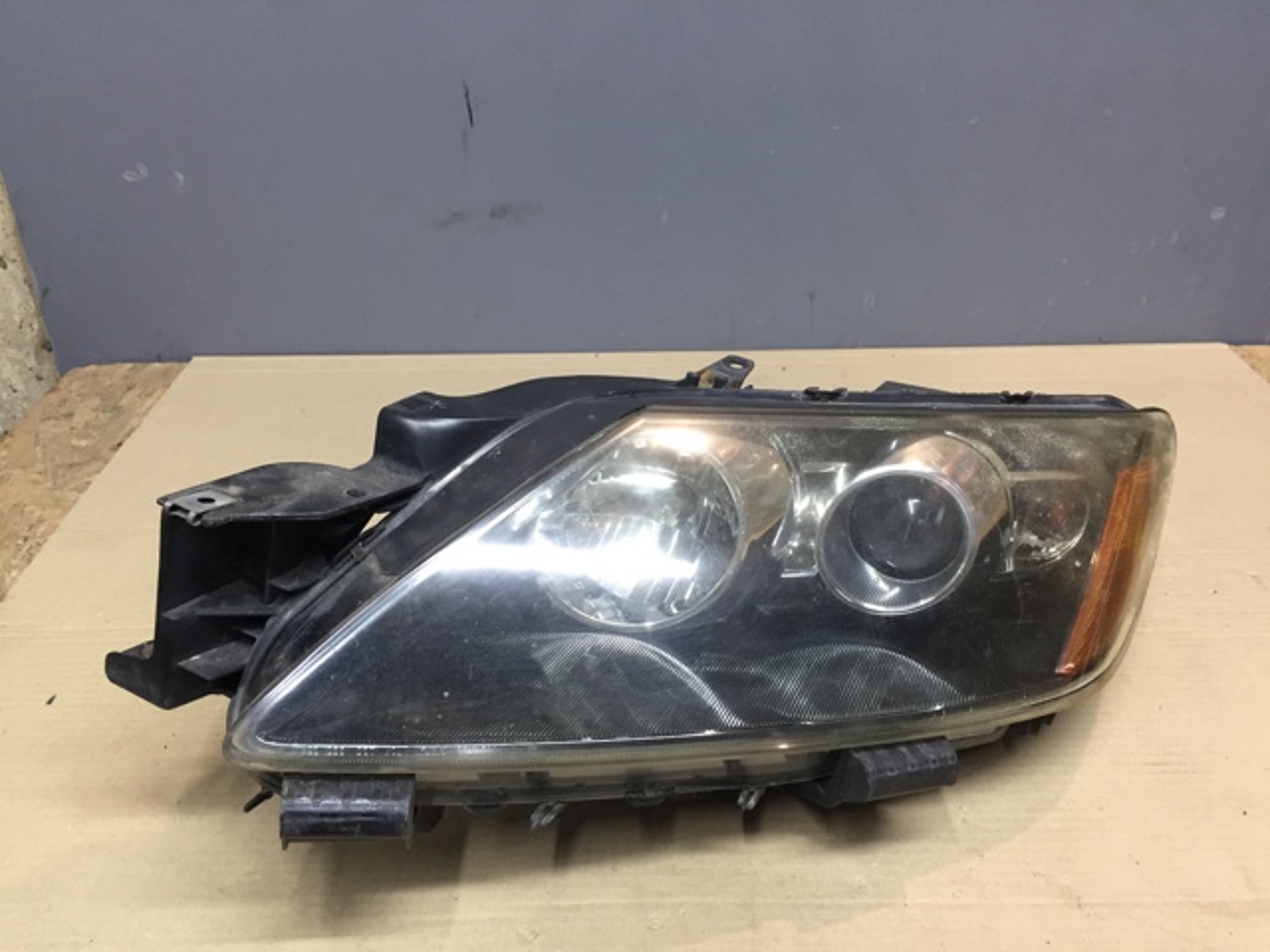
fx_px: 1064
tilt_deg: -32.3
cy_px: 476
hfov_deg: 61.7
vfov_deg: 48.2
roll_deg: -1.3
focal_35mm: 29
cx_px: 635
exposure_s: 1/33
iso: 64
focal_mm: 4.15
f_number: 2.2
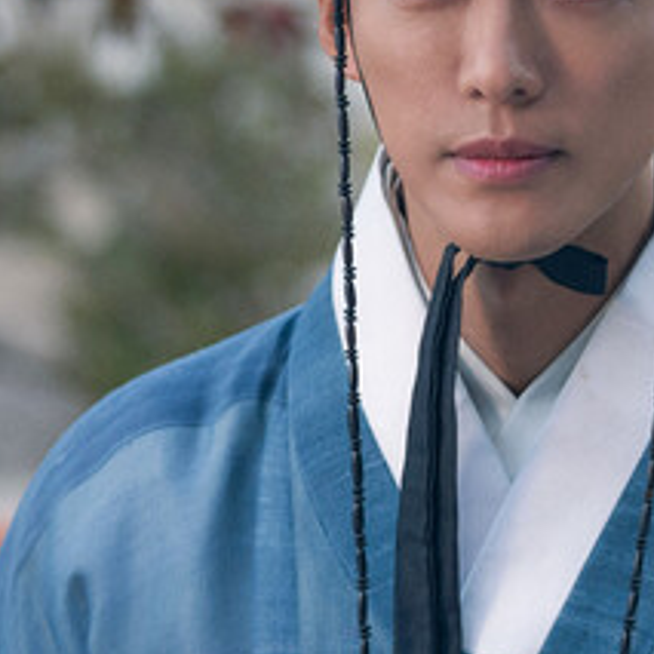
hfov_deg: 6.4
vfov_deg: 6.4
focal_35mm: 273
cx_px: 663
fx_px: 5835
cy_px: 264
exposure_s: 1/160
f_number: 3.2
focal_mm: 76
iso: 200
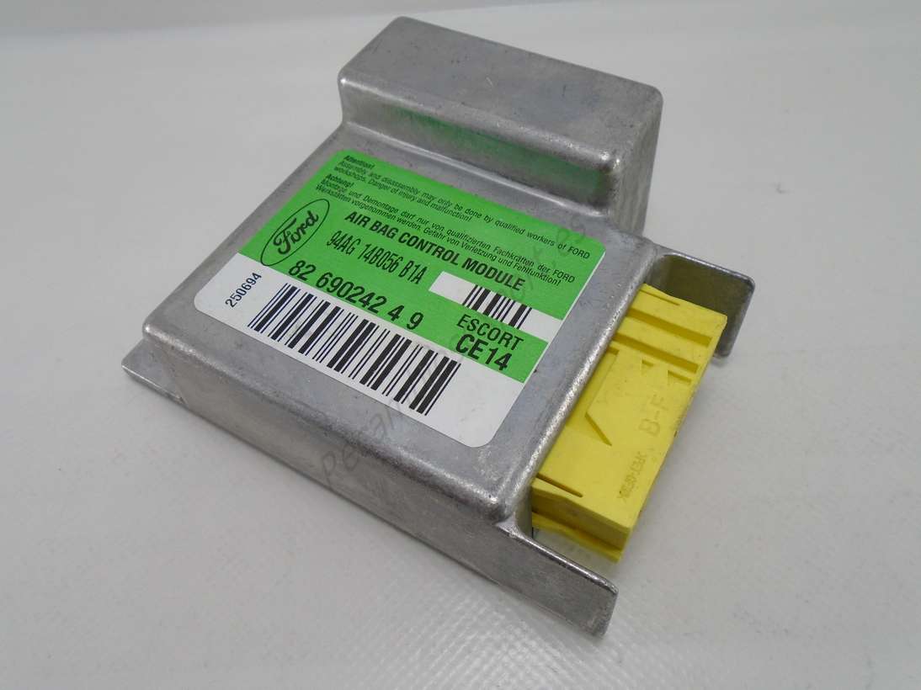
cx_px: 460
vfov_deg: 53.0
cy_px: 345
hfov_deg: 67.3
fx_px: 692
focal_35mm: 26
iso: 100
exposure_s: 1/160
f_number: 3.2
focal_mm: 4.6
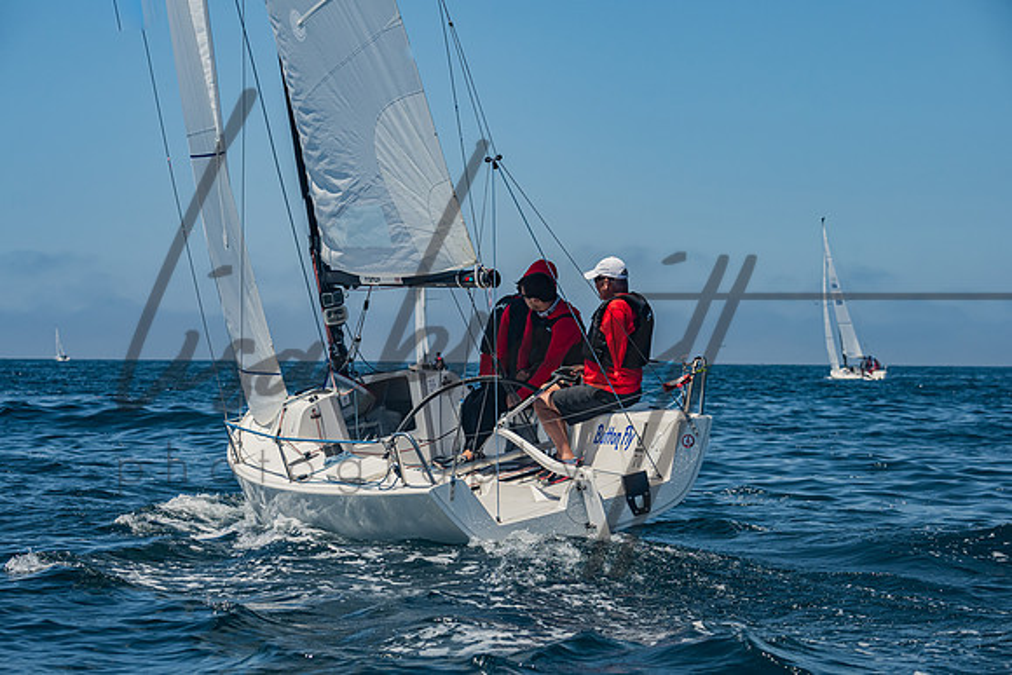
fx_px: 3243
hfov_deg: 17.7
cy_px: 338
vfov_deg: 11.9
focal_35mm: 115
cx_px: 506
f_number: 6.3
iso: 400
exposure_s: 1/2500
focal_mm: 110
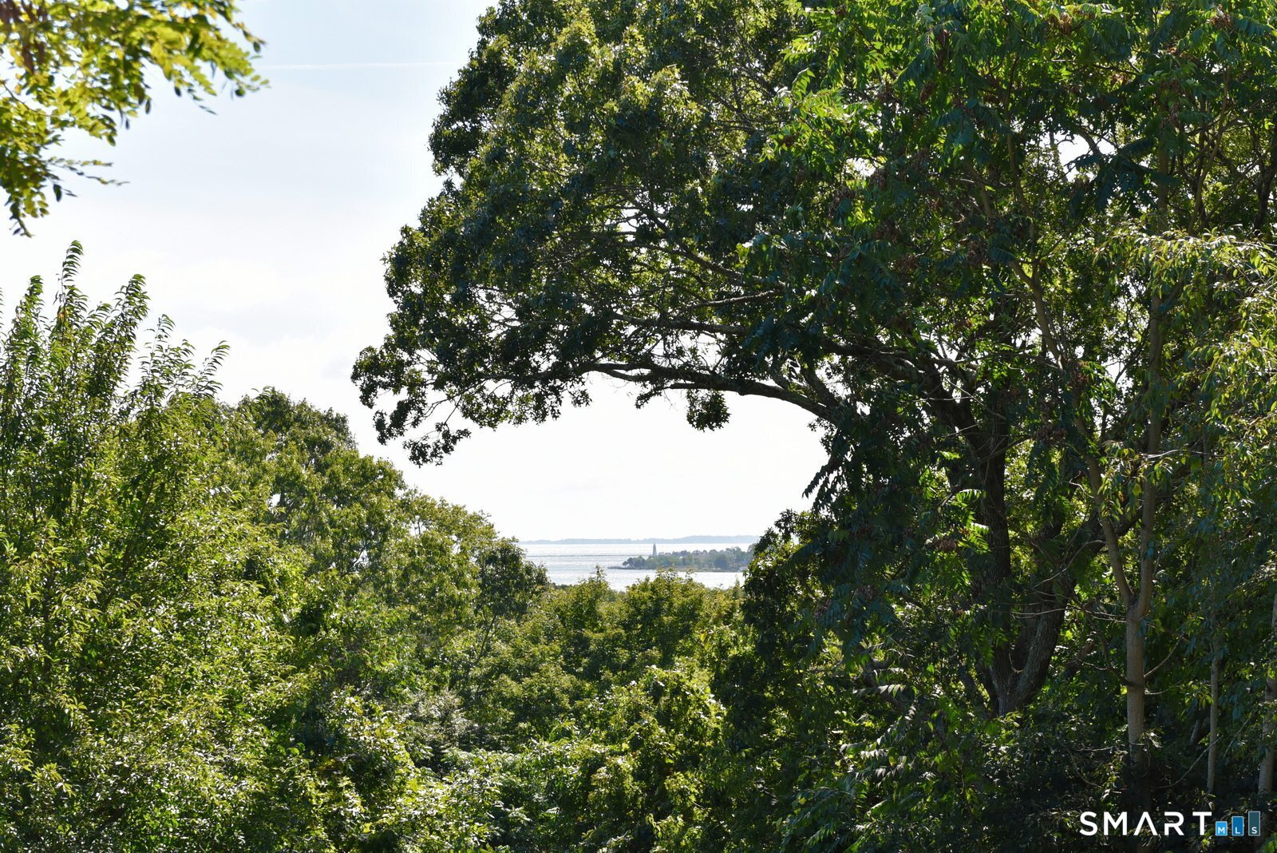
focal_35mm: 70
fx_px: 2484
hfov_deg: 28.8
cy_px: 426
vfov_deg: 19.5
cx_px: 638
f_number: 5.6
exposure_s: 1/500
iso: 200
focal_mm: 70
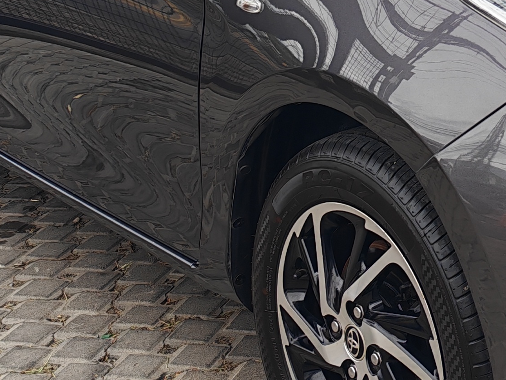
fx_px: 1286
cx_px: 520
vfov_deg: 15.9
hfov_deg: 21.4
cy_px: -122
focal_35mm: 88
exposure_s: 1/200
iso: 50
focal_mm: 6.12
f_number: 1.9
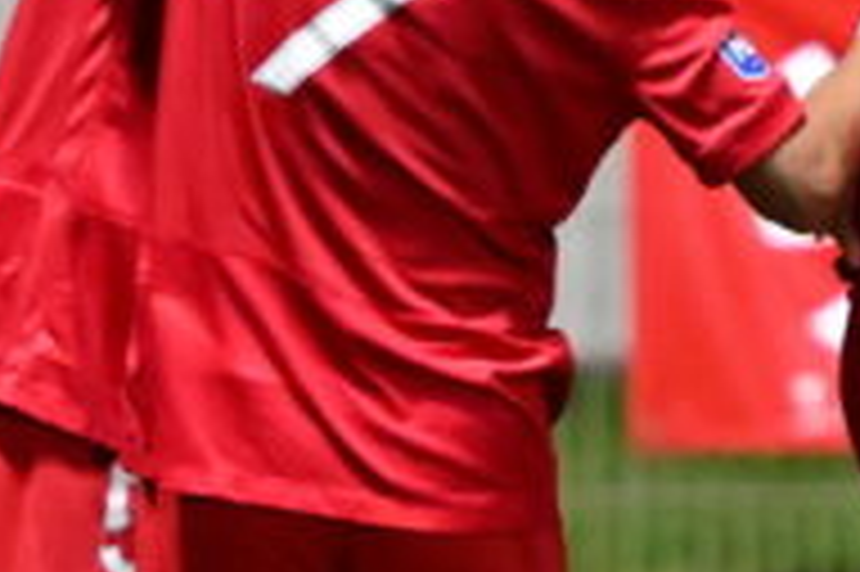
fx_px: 27782
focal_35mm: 1164
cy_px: 171
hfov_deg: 1.8
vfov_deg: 1.2
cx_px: 1459
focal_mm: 145
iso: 6400
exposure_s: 1/640
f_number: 2.8
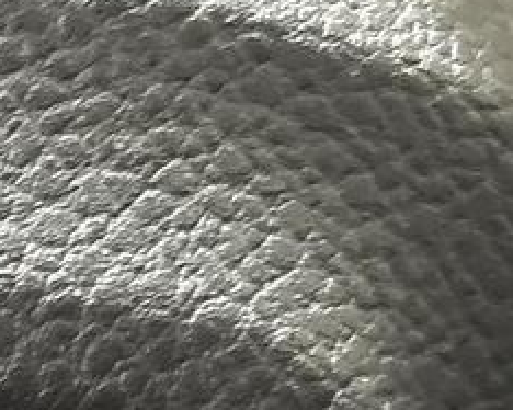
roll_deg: +0.6
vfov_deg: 8.6
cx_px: -976
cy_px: 1120
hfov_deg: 9.8
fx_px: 2368
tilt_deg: +0.5
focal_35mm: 156
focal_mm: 5.96
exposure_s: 1/25
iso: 640
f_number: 1.6
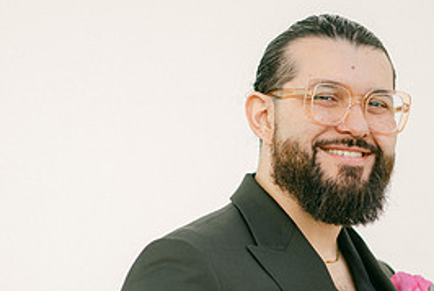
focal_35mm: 185
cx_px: 131
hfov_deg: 11.1
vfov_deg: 7.4
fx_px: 2233
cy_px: 282
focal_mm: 85
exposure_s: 1/2000
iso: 80
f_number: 1.8
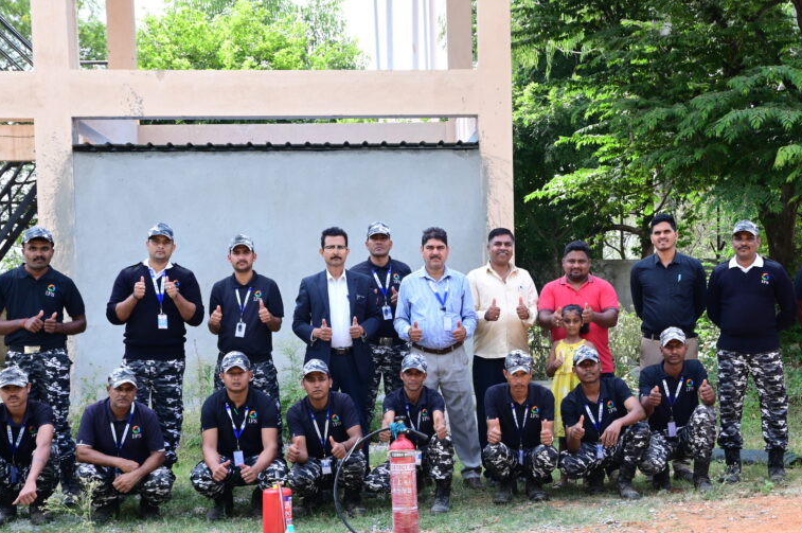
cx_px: 486
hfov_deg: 42.0
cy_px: 326
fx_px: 1039
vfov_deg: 28.7
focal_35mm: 47
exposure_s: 1/250
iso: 640
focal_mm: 34.5
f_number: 9
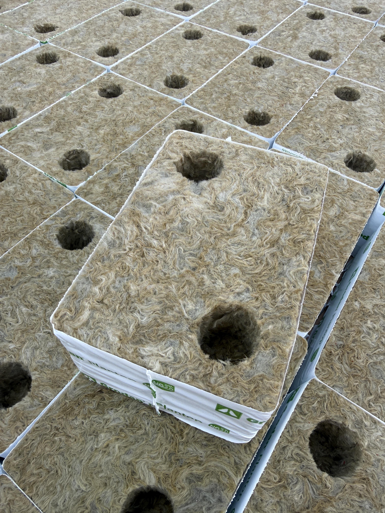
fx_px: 356
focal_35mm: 24
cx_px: 192
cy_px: 256
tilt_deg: -52.6
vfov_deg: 71.6
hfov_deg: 56.8
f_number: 2.2
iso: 40
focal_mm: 2.22
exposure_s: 1/238
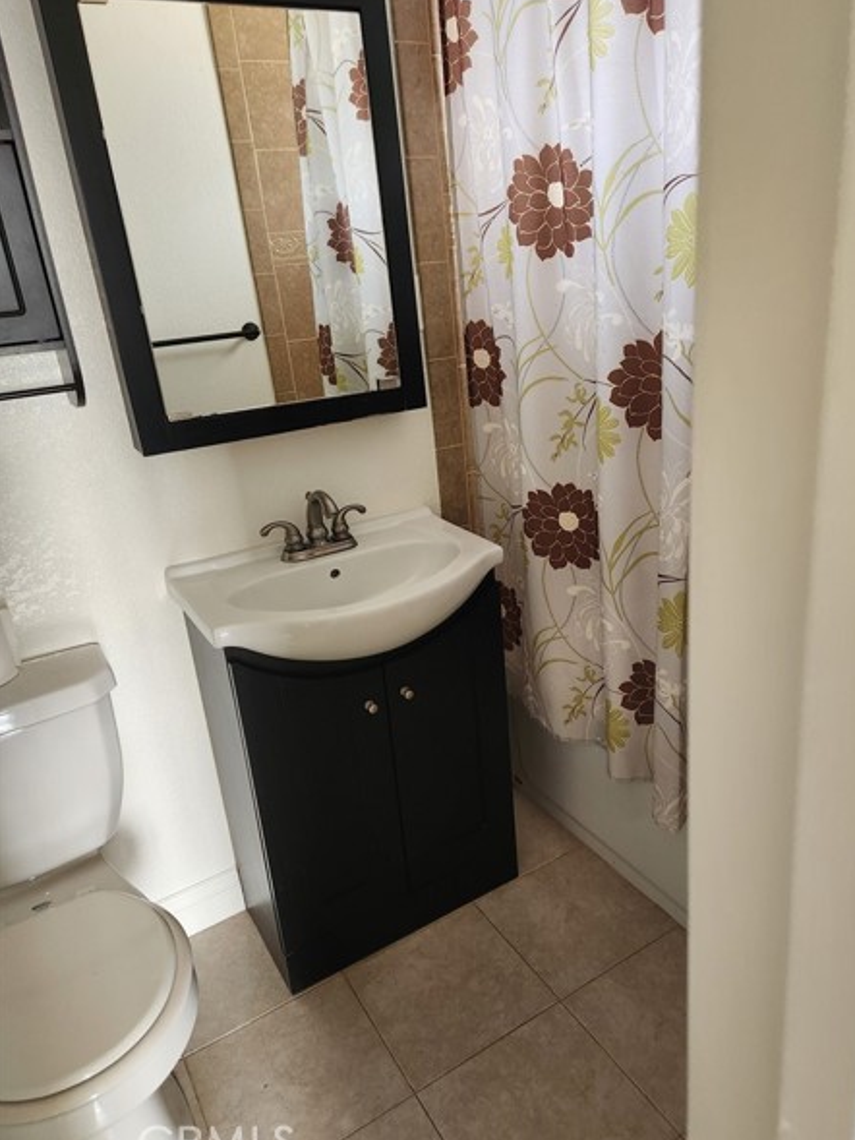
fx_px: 823
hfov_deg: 54.8
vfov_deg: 69.4
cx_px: 460
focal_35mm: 25
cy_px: 552
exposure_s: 1/120
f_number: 1.8
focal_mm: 5.4
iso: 400
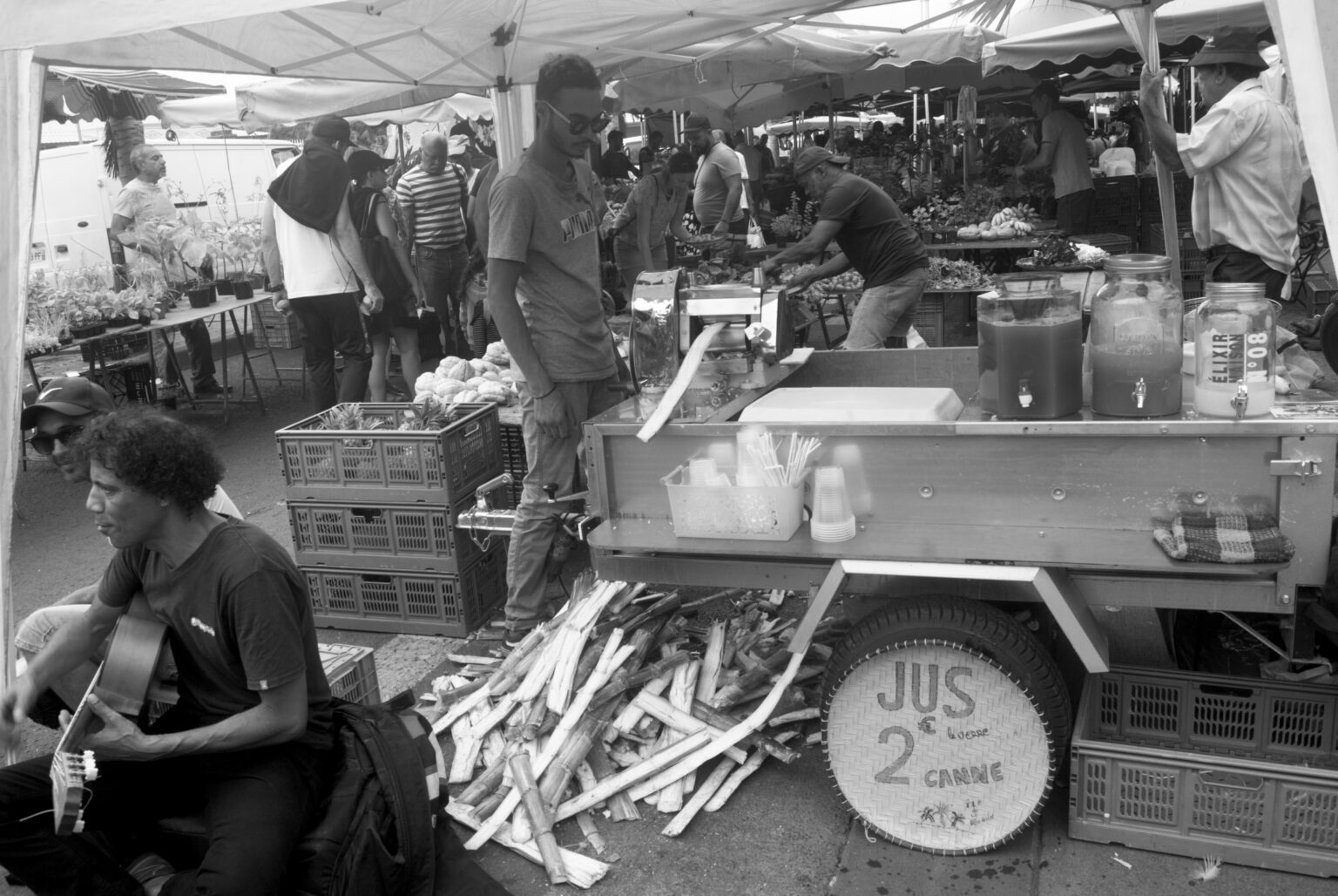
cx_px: 669
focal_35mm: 27
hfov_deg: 67.3
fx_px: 1005
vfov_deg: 48.0
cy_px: 448
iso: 100
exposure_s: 1/60
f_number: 8
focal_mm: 18
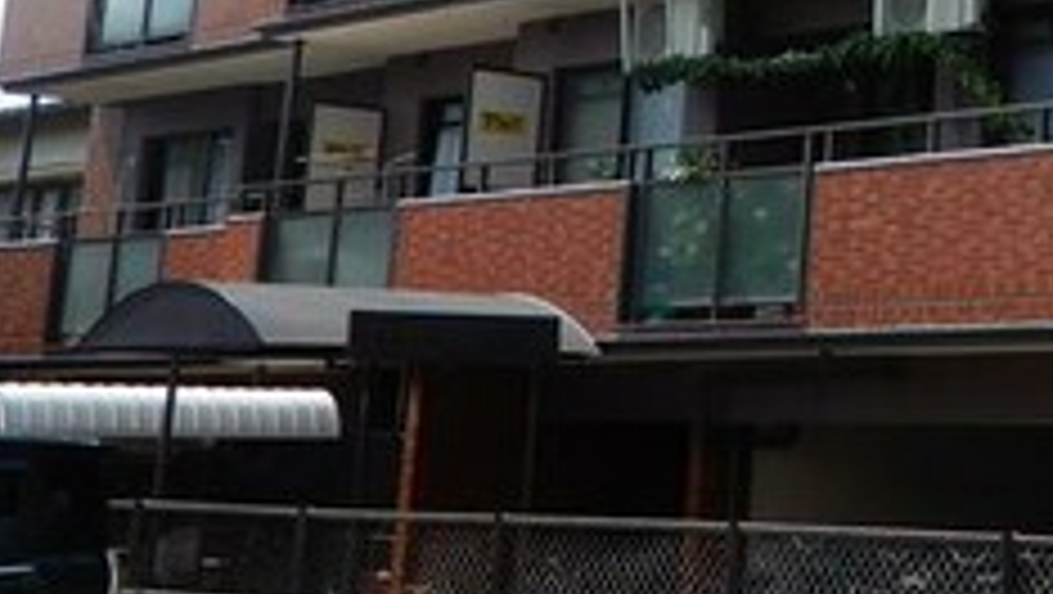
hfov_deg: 20.0
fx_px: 2794
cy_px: -320
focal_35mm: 100
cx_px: 1280
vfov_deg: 11.6
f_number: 3.5
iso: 80
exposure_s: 1/800
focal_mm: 5.4
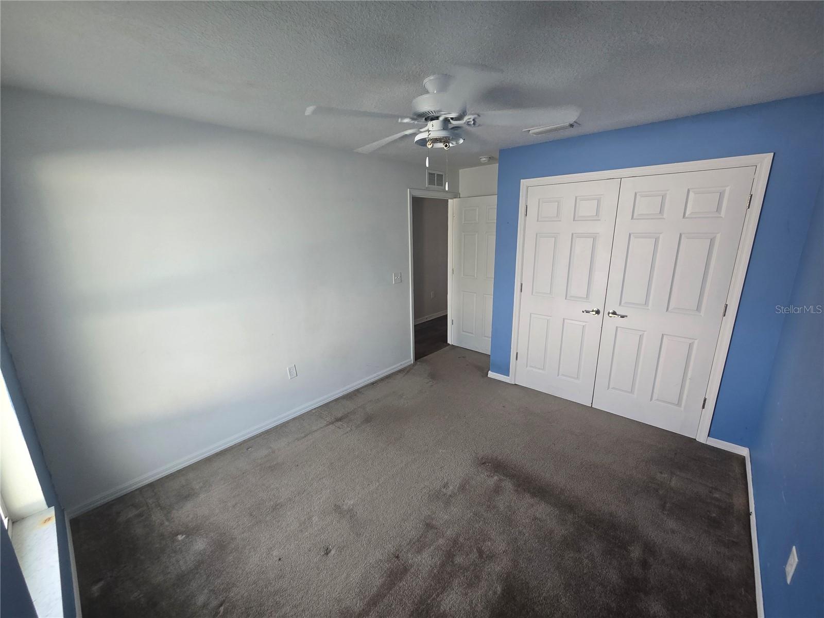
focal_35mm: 13
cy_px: 309
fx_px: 309
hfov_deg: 106.2
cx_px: 412
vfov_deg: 89.9
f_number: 2.2
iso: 125
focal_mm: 2.2
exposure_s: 1/60
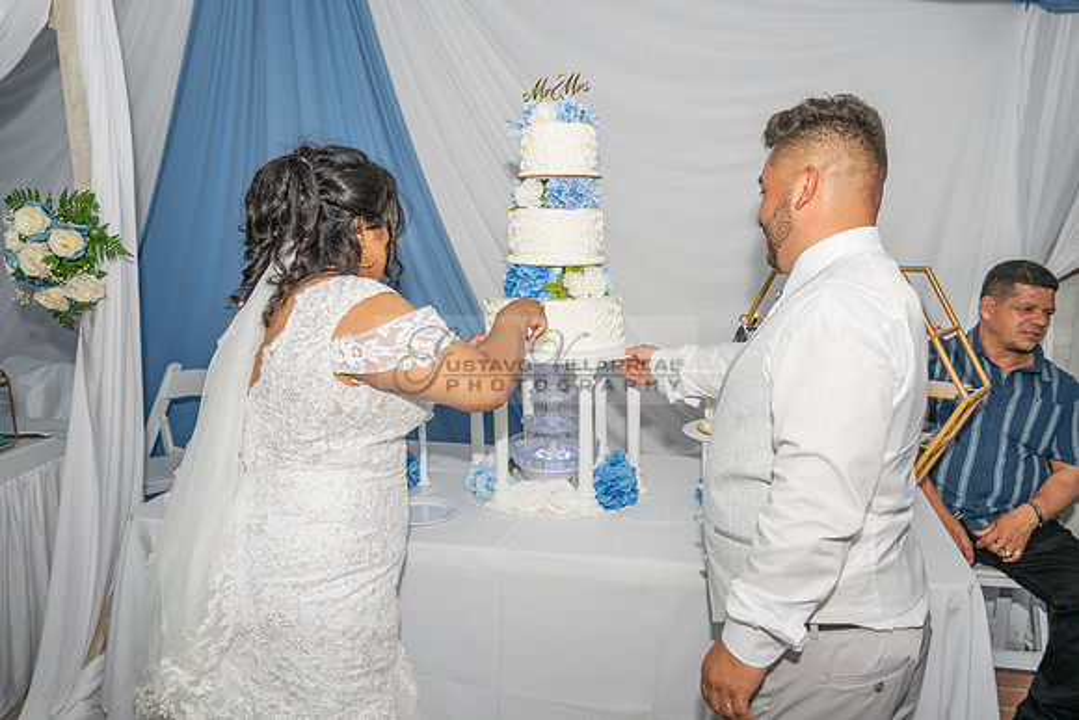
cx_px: 540
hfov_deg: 63.6
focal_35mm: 29
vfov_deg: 45.0
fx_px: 869
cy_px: 360
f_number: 3.5
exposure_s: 1/125
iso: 250
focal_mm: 29
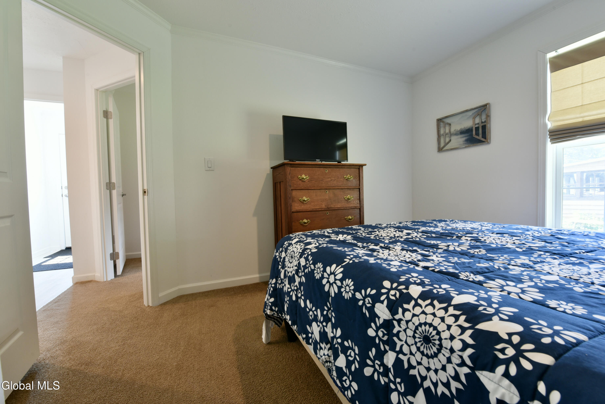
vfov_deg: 81.3
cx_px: 302
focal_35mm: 14
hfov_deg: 104.2
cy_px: 202
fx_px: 235
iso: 800
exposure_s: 1/8
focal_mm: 14
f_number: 11
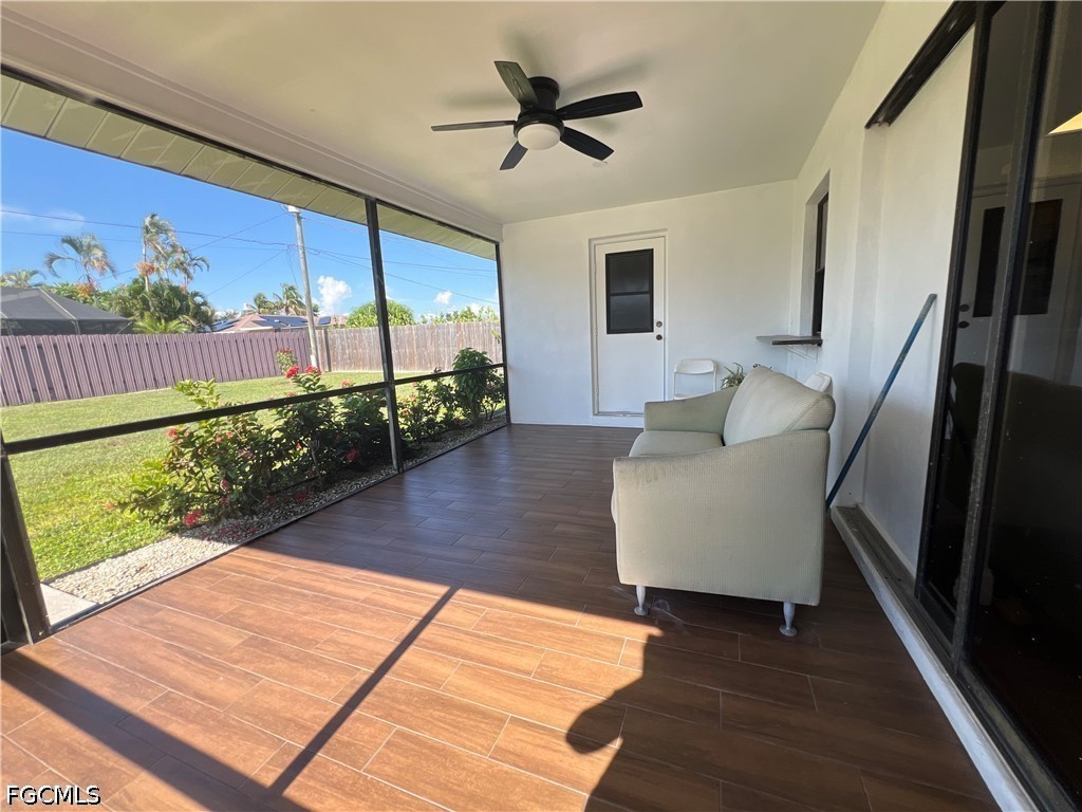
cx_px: 541
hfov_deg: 106.2
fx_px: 406
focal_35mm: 13
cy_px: 406
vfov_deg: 89.9
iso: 32
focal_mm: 1.57
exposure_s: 1/240
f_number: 1.8
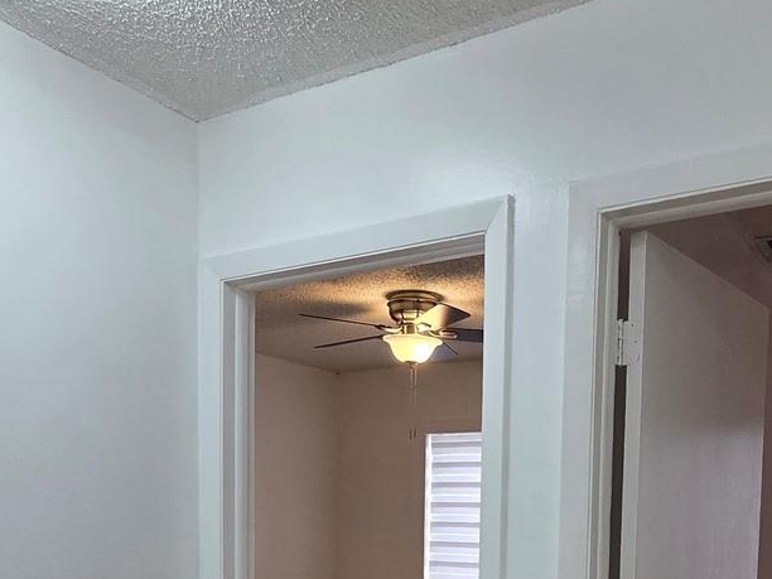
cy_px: 566
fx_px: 758
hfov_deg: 53.5
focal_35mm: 34
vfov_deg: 37.7
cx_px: 468
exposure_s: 1/120
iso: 80
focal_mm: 2.2
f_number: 2.2
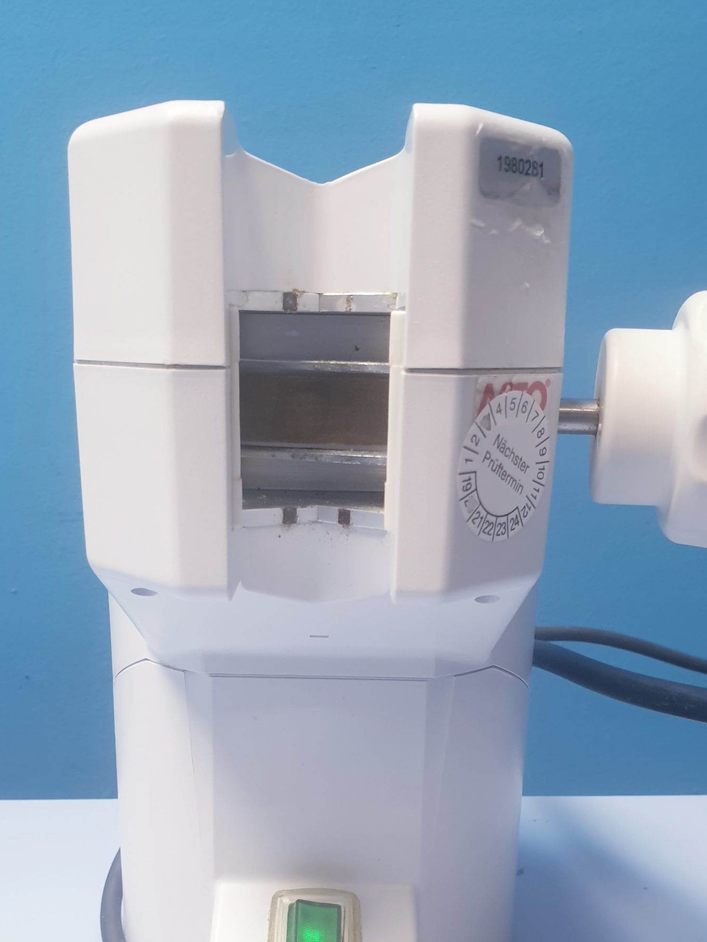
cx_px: 342
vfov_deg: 48.8
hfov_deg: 38.7
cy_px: 666
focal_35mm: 37
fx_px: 1008
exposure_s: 1/50
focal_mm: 4.3
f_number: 2.4
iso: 100
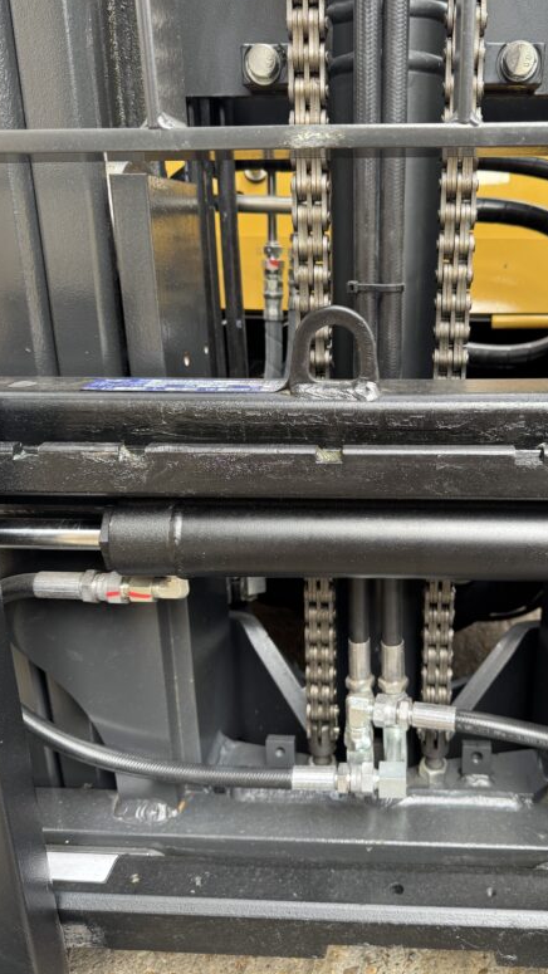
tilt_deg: -15.8
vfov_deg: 69.9
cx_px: 371
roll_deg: -2.0
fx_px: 697
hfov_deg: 42.3
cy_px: 491
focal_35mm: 27
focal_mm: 6.76
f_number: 1.78
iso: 125
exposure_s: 1/121
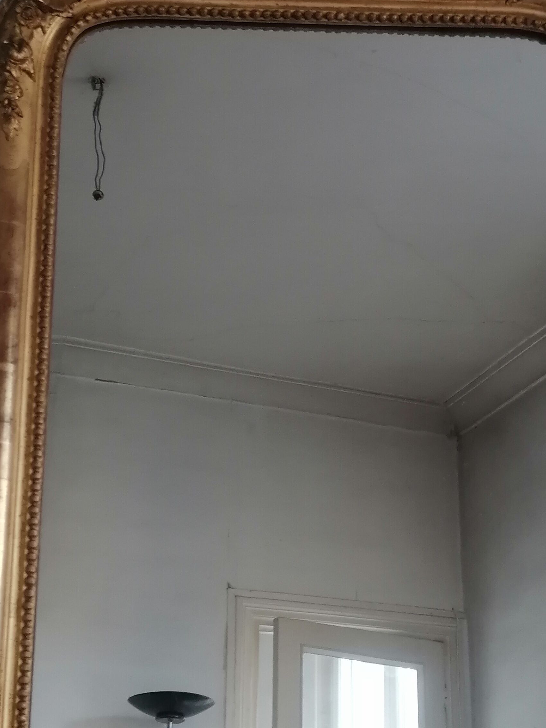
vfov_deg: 31.0
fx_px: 1304
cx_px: 338
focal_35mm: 62
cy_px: 465
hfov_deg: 23.6
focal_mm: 5.3
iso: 125
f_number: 1.8
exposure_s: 1/33.3
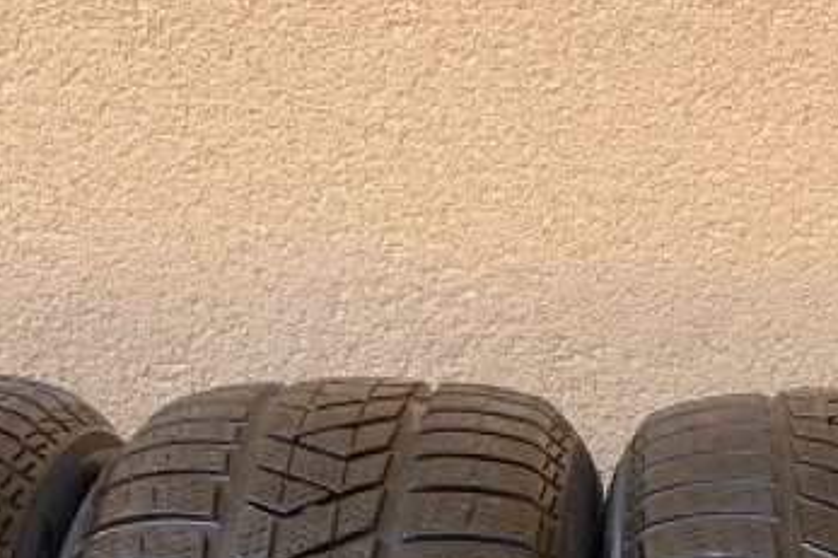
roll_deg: -2.4
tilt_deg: -40.6
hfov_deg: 19.5
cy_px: 829
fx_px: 2420
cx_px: 664
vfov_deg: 12.5
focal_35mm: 104
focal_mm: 4.25
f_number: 1.8
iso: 64
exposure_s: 1/121
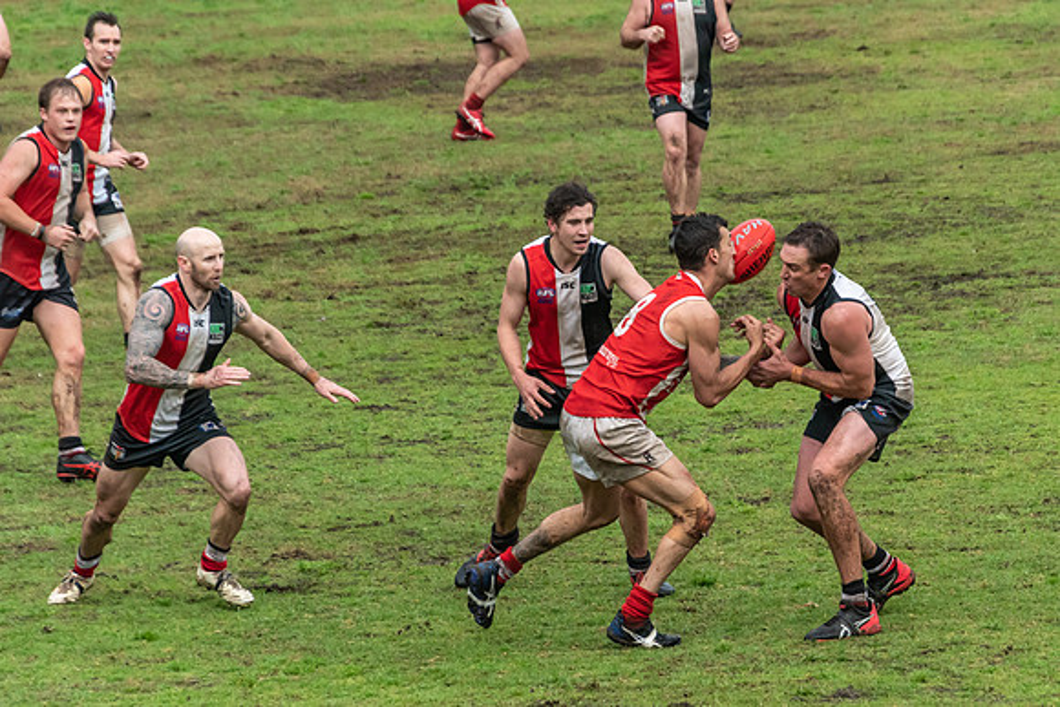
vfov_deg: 3.9
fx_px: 10267
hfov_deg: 5.9
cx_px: 616
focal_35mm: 349
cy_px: 411
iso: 800
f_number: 6.3
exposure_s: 1/1600
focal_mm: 200
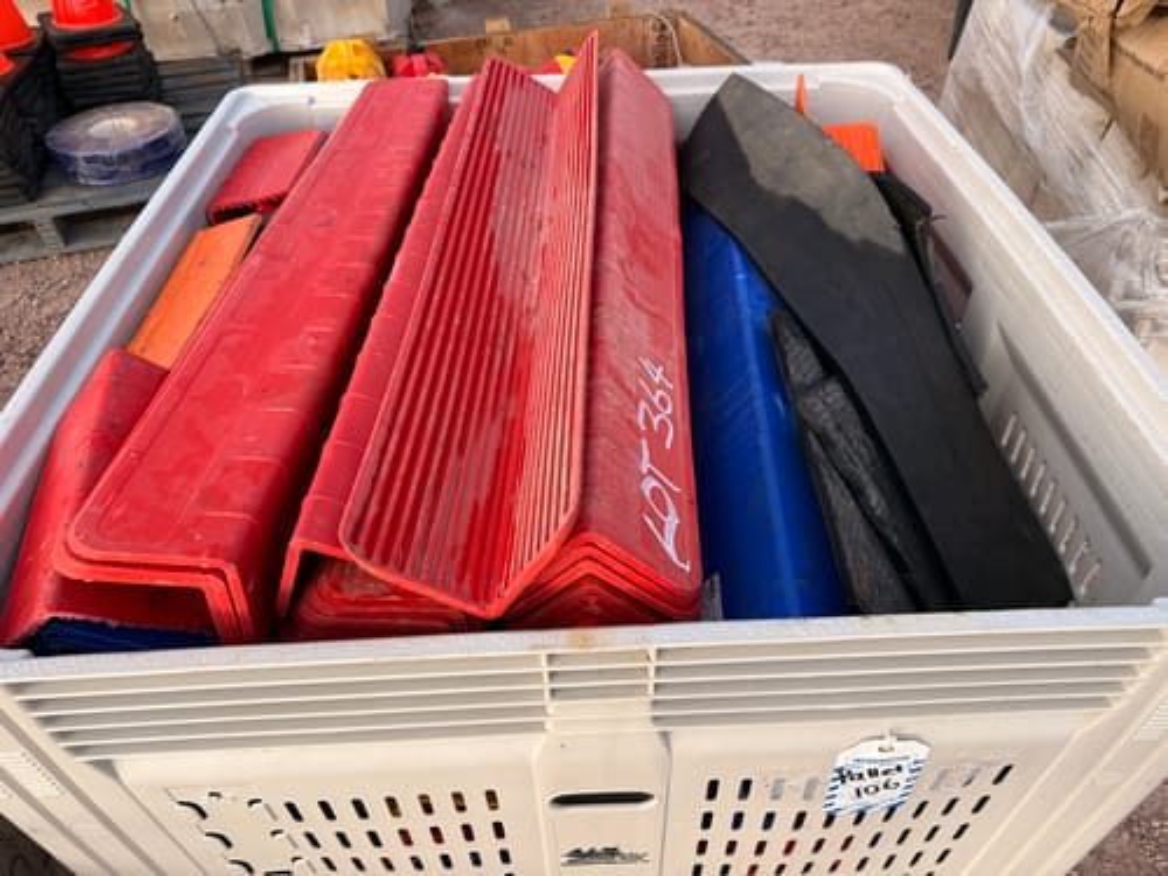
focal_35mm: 24
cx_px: 584
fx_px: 810
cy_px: 438
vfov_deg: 56.8
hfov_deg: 71.6
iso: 80
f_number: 1.78
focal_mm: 6.76
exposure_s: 1/858
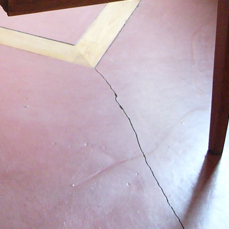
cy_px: -37
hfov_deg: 15.5
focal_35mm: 111
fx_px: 831
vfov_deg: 15.2
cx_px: 22
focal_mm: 6
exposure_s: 1/15
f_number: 2.8
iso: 200
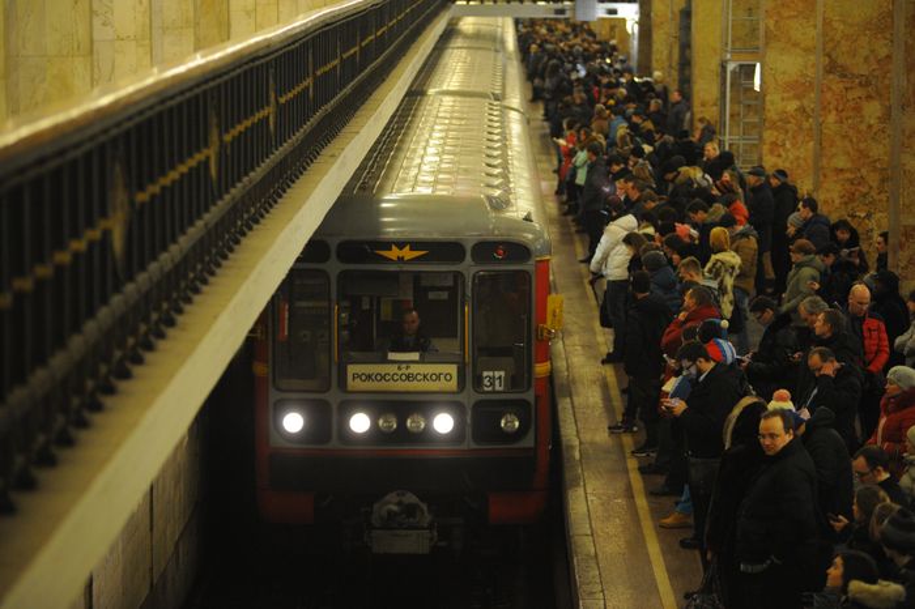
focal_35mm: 120
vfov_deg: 11.4
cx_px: 458
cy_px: 304
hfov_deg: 17.1
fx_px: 3048
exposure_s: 1/125
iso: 3200
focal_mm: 120
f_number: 2.8
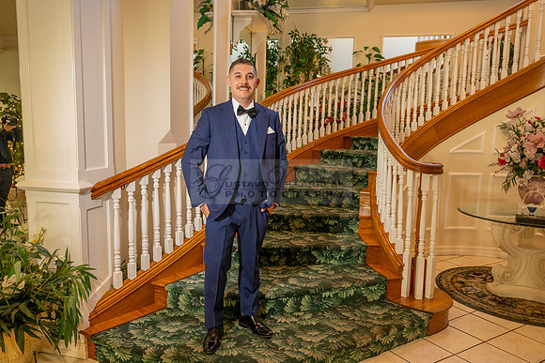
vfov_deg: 45.7
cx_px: 272
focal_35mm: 28
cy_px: 182
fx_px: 432
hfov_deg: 64.5
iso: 1000
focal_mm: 28.5
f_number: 4.5
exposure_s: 1/125
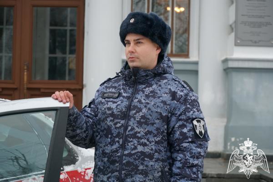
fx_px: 842
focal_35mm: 111
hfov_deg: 18.4
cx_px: 136
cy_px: 91
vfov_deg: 12.3
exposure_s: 1/160
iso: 640
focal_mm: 74
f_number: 5.6
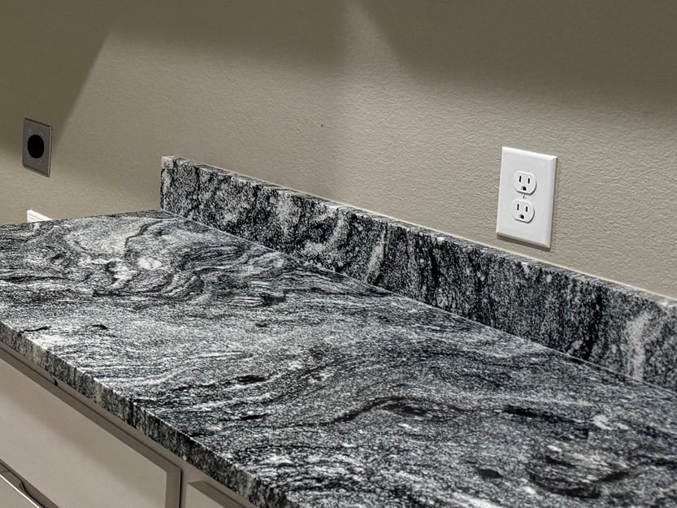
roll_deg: -0.5
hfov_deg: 28.5
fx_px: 1154
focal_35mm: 59
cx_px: -130
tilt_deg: -7.0
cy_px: 45
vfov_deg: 24.1
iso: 200
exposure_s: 1/60
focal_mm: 6.76
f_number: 1.78
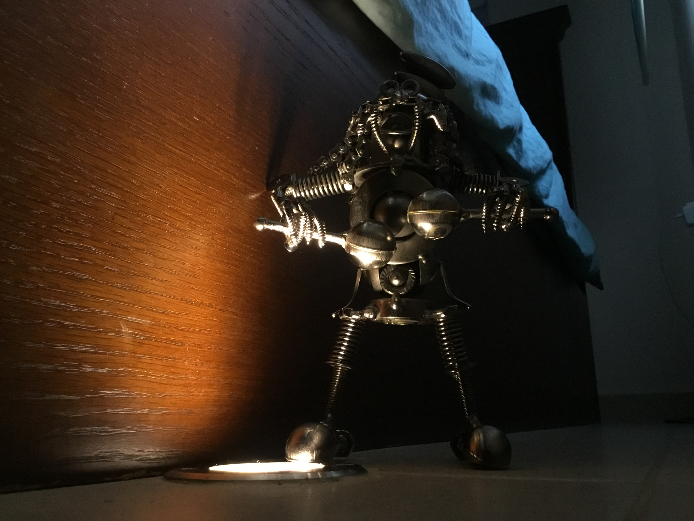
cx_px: 347
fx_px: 622
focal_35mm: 31
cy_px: 260
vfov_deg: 45.4
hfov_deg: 58.4
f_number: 2.4
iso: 250
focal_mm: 3.3
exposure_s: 1/33
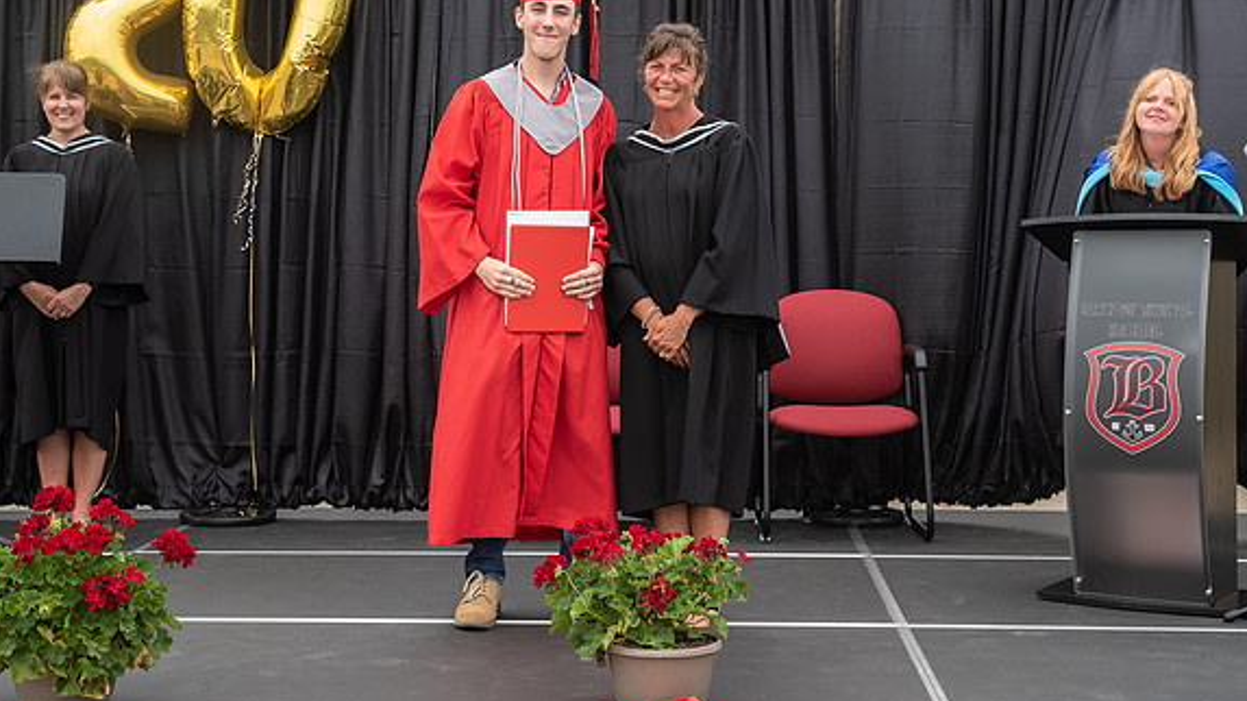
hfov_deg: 36.0
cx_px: 629
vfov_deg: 20.7
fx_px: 1917
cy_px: 265
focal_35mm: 58
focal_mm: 48
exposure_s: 1/500
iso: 500
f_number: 5.6
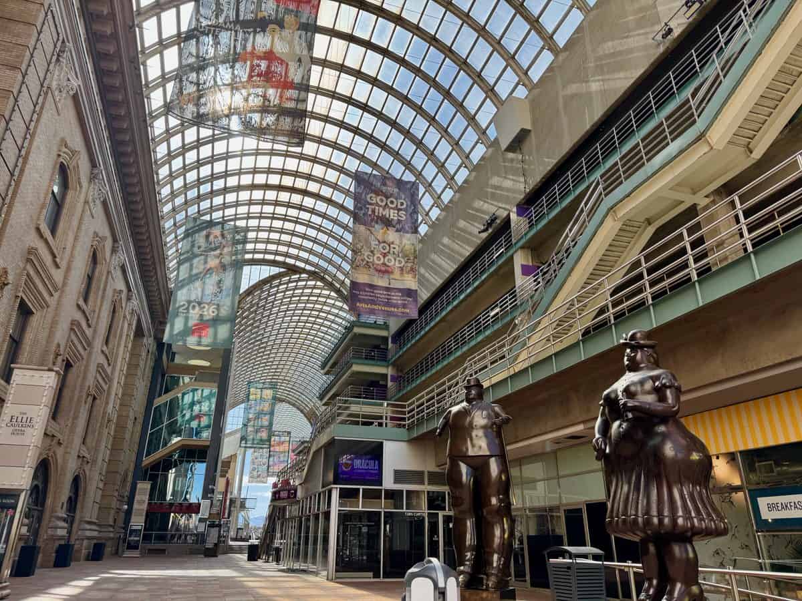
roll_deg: -1.4
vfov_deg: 56.8
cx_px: 401
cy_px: 300
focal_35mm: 24
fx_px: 556
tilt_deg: +24.0
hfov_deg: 71.6
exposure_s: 1/1456
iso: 80
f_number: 1.78
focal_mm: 6.76
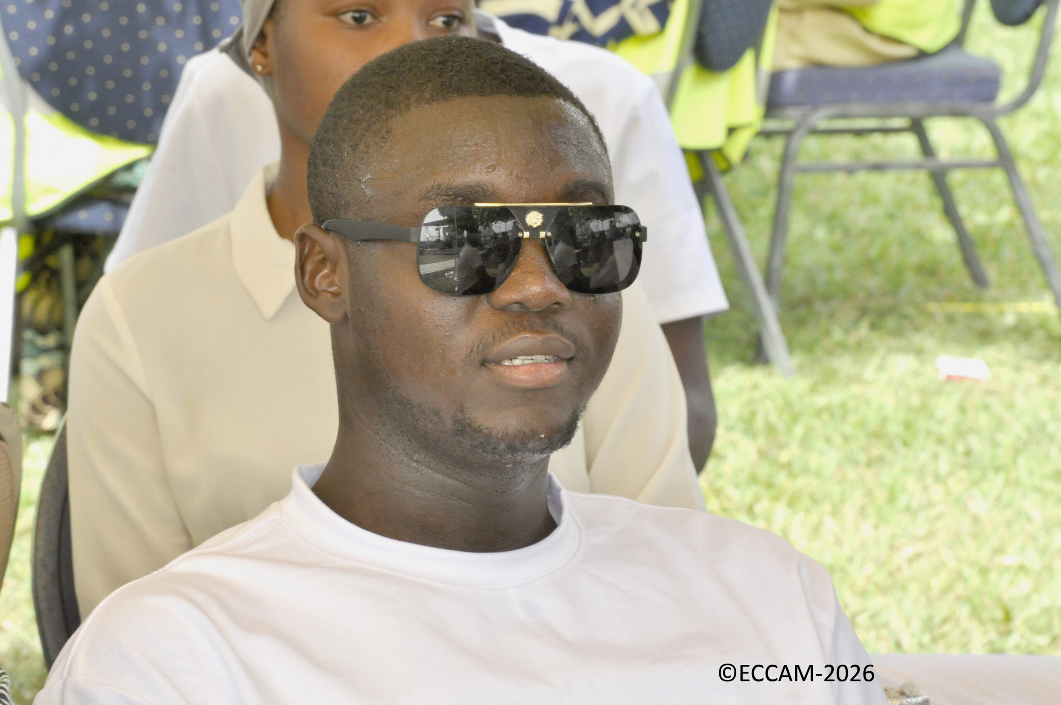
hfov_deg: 9.5
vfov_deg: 6.3
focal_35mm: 218
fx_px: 6402
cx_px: 530
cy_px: 352
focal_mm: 145
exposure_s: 1/160
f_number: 18
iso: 1000
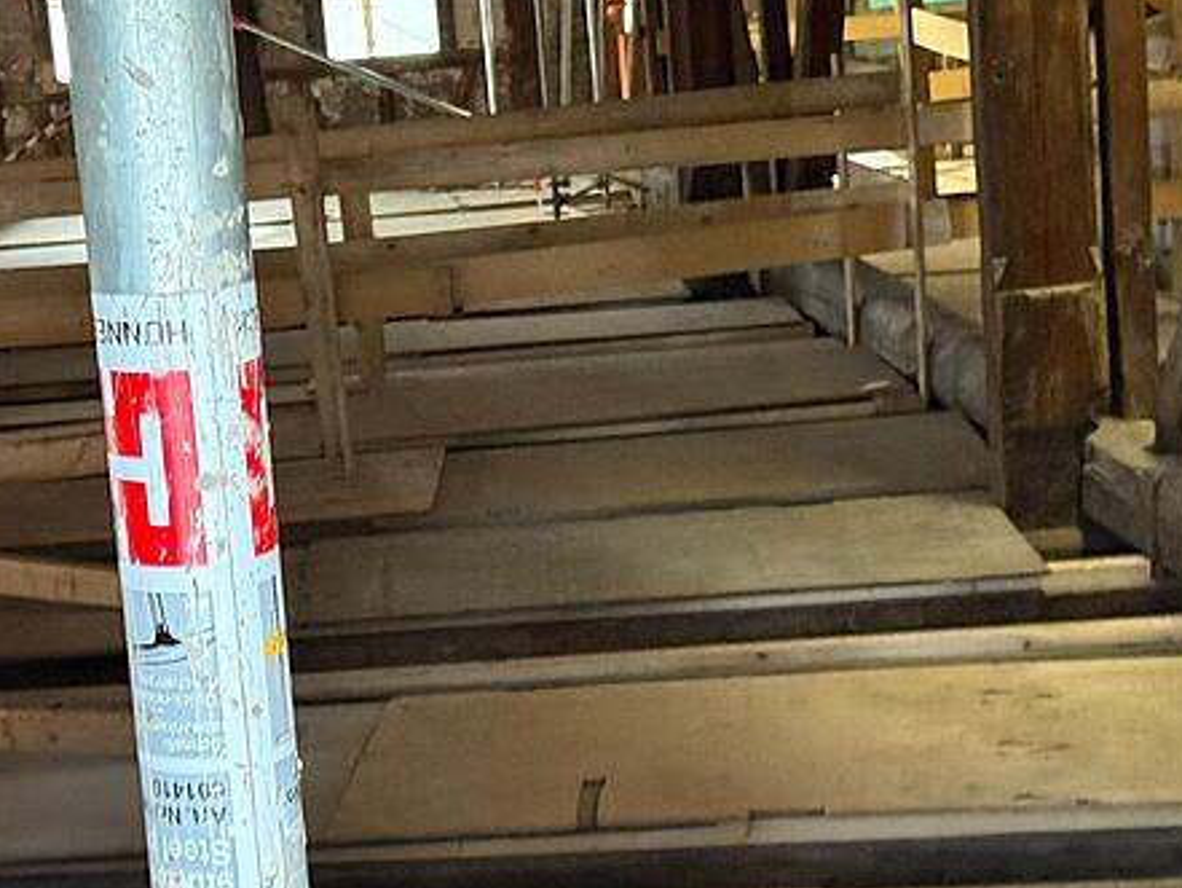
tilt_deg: -13.6
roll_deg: +4.7
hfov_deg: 22.5
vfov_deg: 16.9
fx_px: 2972
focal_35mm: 87
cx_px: 490
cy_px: 601
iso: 500
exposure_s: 1/40
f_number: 1.78
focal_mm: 6.76
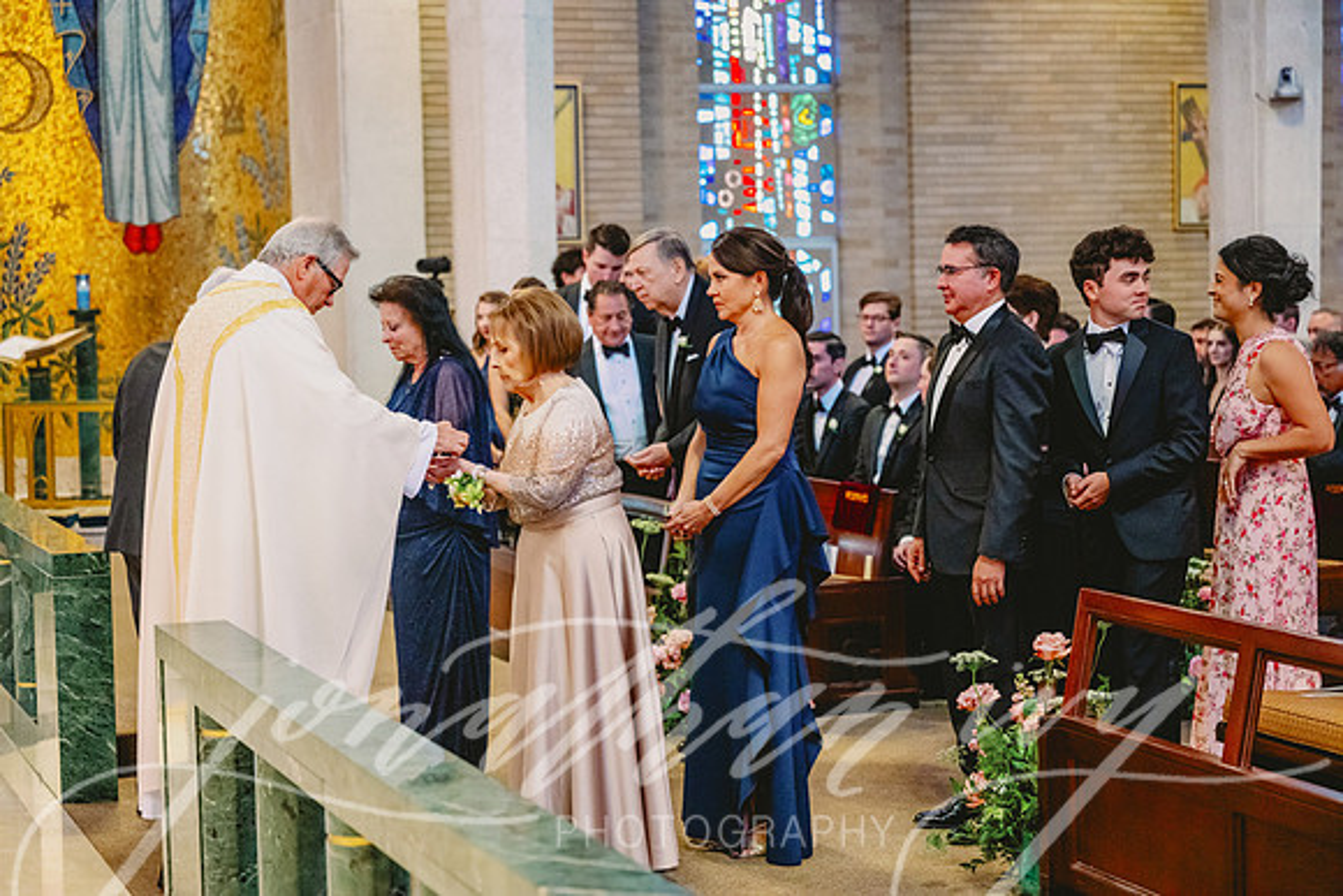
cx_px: 672
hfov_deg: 28.8
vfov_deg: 19.5
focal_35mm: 70
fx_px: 2612
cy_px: 448
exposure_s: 1/160
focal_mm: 70
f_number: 2.8
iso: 3200
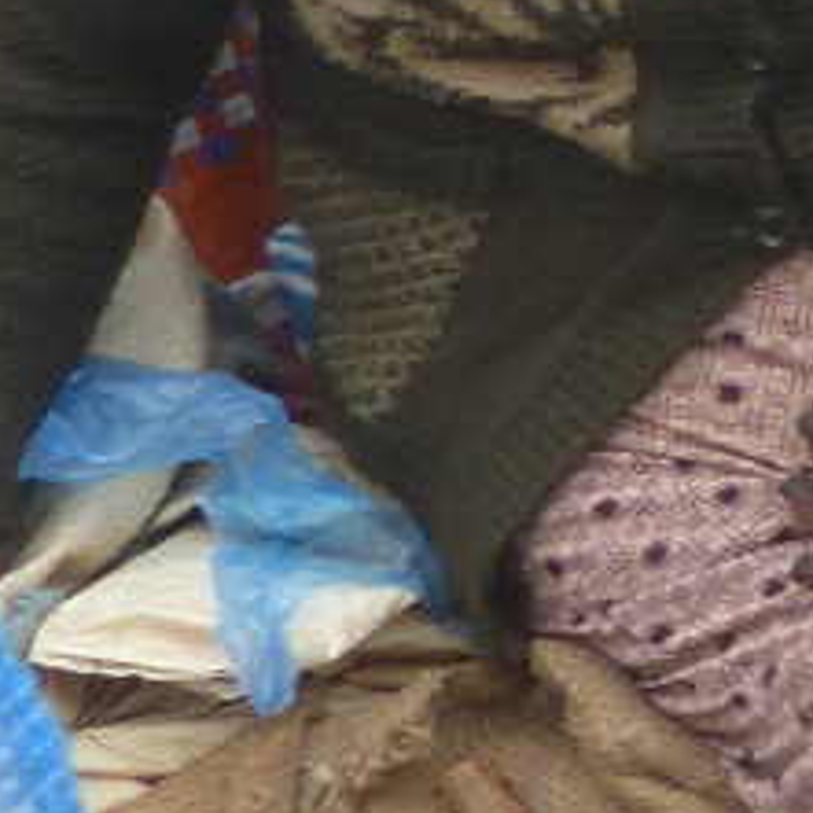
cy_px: -127
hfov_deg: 9.0
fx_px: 3986
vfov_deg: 11.4
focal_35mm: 150
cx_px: 2601
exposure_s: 1/125
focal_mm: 4.5
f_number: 4
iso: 100
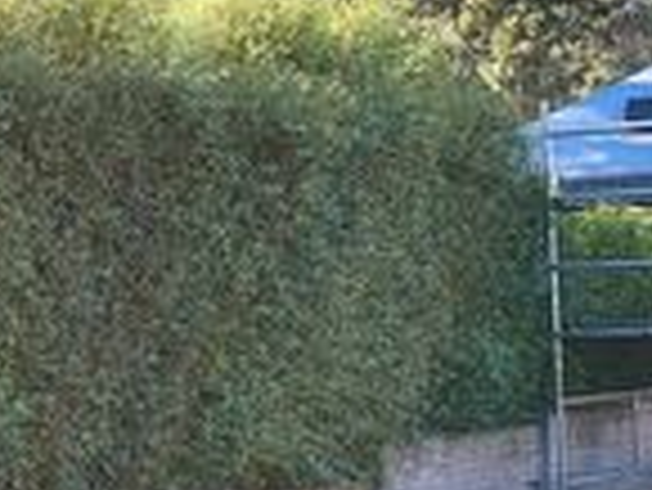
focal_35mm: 86
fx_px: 1621
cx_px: -234
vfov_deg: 17.2
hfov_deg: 20.4
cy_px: 209
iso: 100
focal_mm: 5.89
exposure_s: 1/234
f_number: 1.4
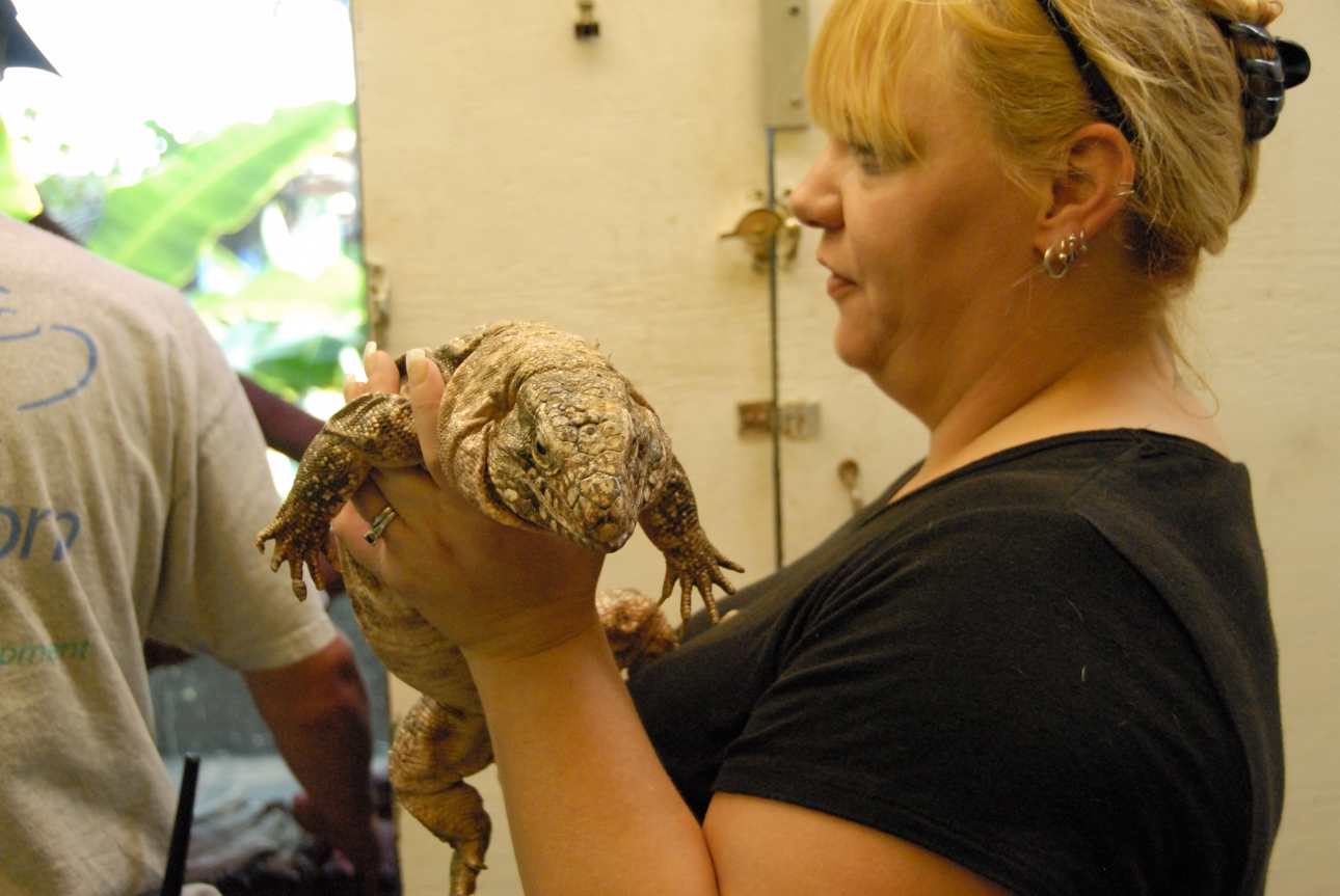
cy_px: 448
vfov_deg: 26.5
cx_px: 670
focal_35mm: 51
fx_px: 1900
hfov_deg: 38.8
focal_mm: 34
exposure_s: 1/60
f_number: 4.2
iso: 1600
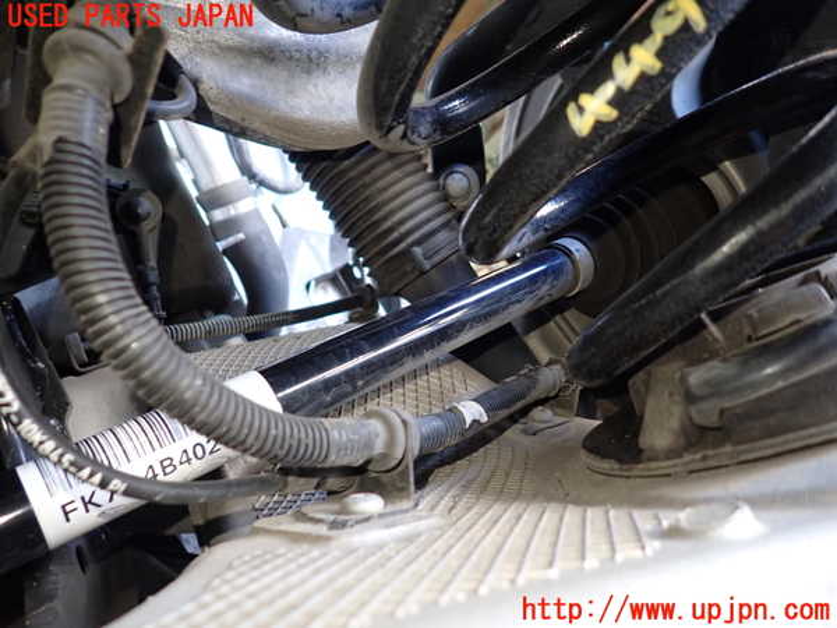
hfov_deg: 69.4
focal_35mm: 25
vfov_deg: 54.9
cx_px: 418
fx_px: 604
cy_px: 314
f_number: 2
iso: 250
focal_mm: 4.5
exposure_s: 1/30
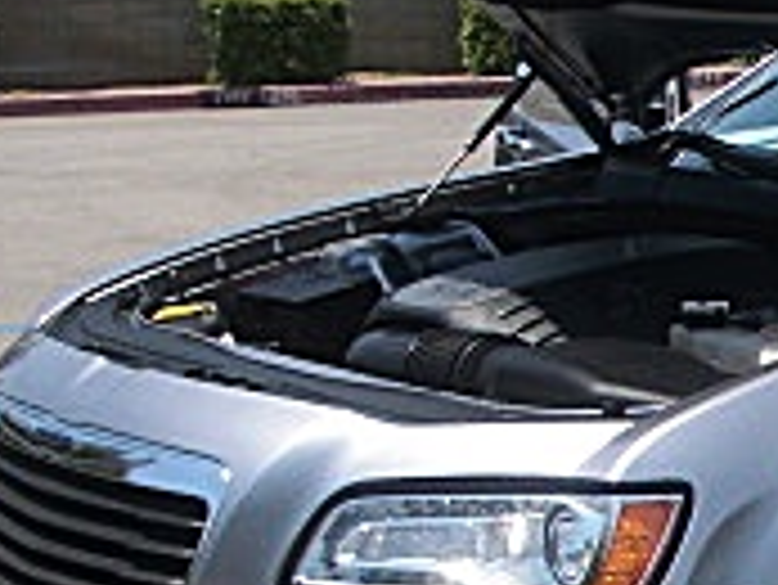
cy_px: 576
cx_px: 1264
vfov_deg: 11.1
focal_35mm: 133
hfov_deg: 13.7
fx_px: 2991
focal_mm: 6.3
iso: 50
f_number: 7.9
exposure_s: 1/125
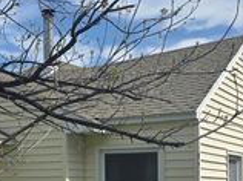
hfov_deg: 26.3
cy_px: 159
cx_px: 54
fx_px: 512
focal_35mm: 73
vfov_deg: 19.8
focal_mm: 6.3
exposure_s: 1/6809
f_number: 1.7
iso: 80
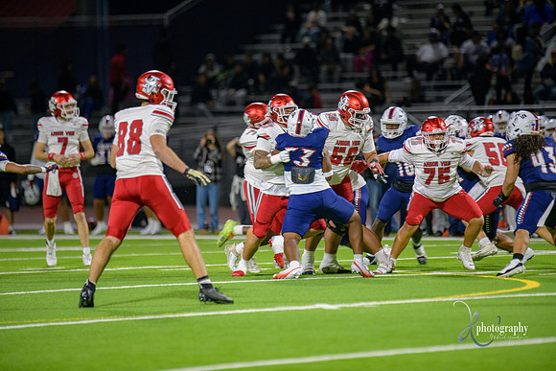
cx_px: 278
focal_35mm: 300
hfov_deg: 6.9
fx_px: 4634
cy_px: 186
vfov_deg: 4.6
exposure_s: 1/250
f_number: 2.8
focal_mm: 300
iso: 1250
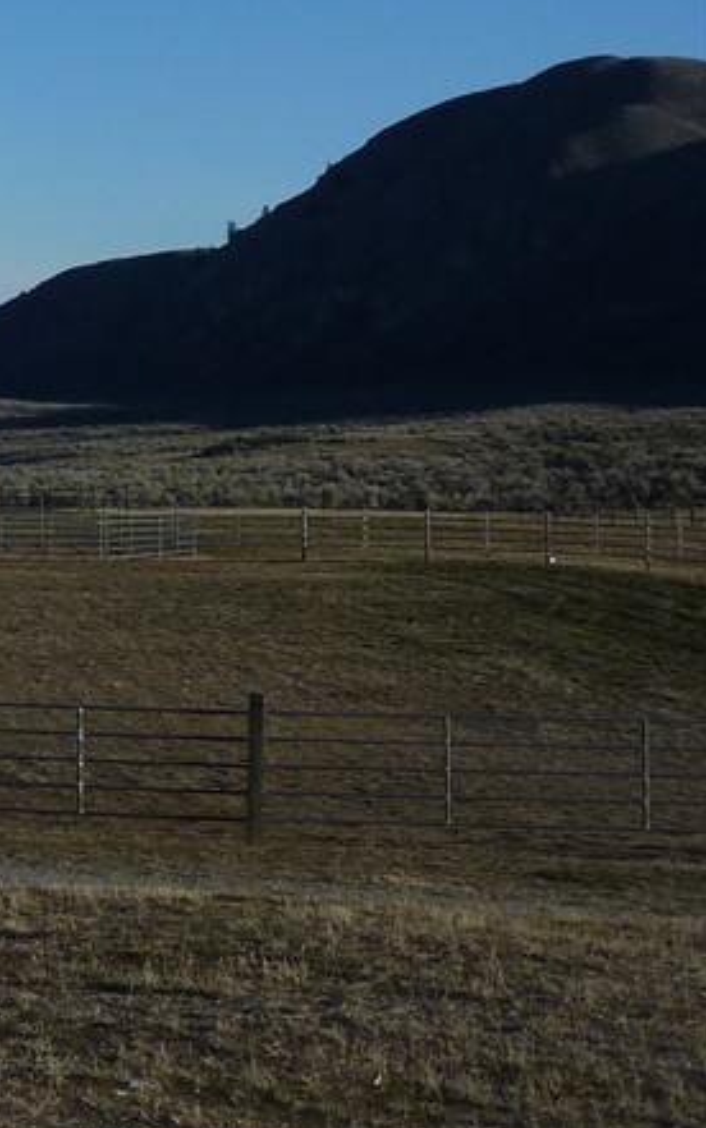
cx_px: -599
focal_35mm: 91
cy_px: 220
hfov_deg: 12.9
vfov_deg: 22.5
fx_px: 2799
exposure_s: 1/500
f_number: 5
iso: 80
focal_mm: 6.1
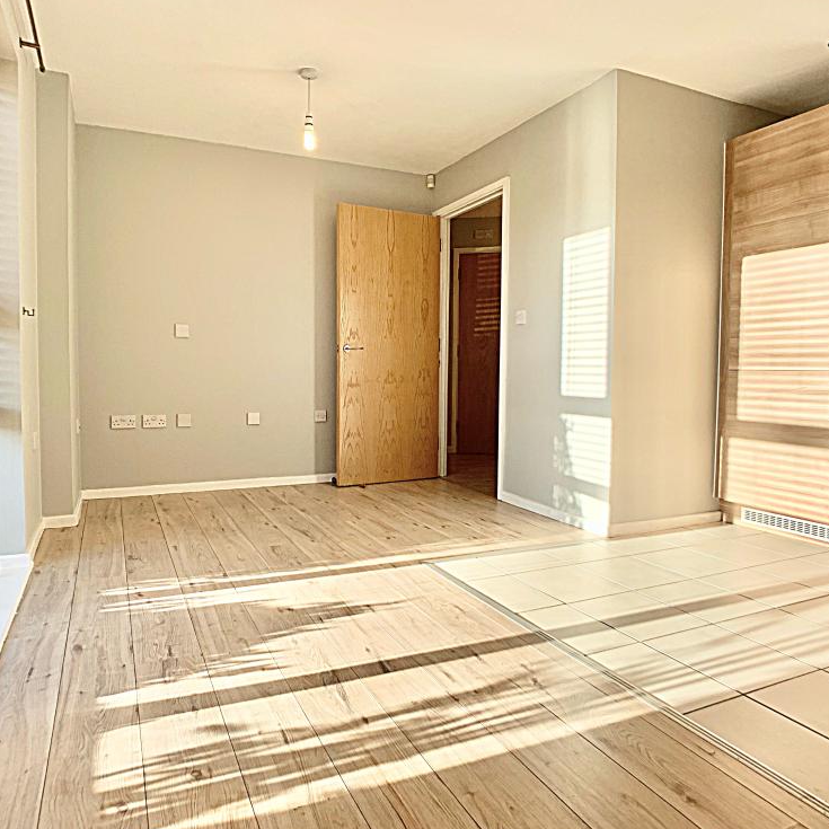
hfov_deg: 51.0
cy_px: 423
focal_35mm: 32
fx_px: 867
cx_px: 377
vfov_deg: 51.1
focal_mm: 4.25
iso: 25
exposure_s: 1/209
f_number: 1.8
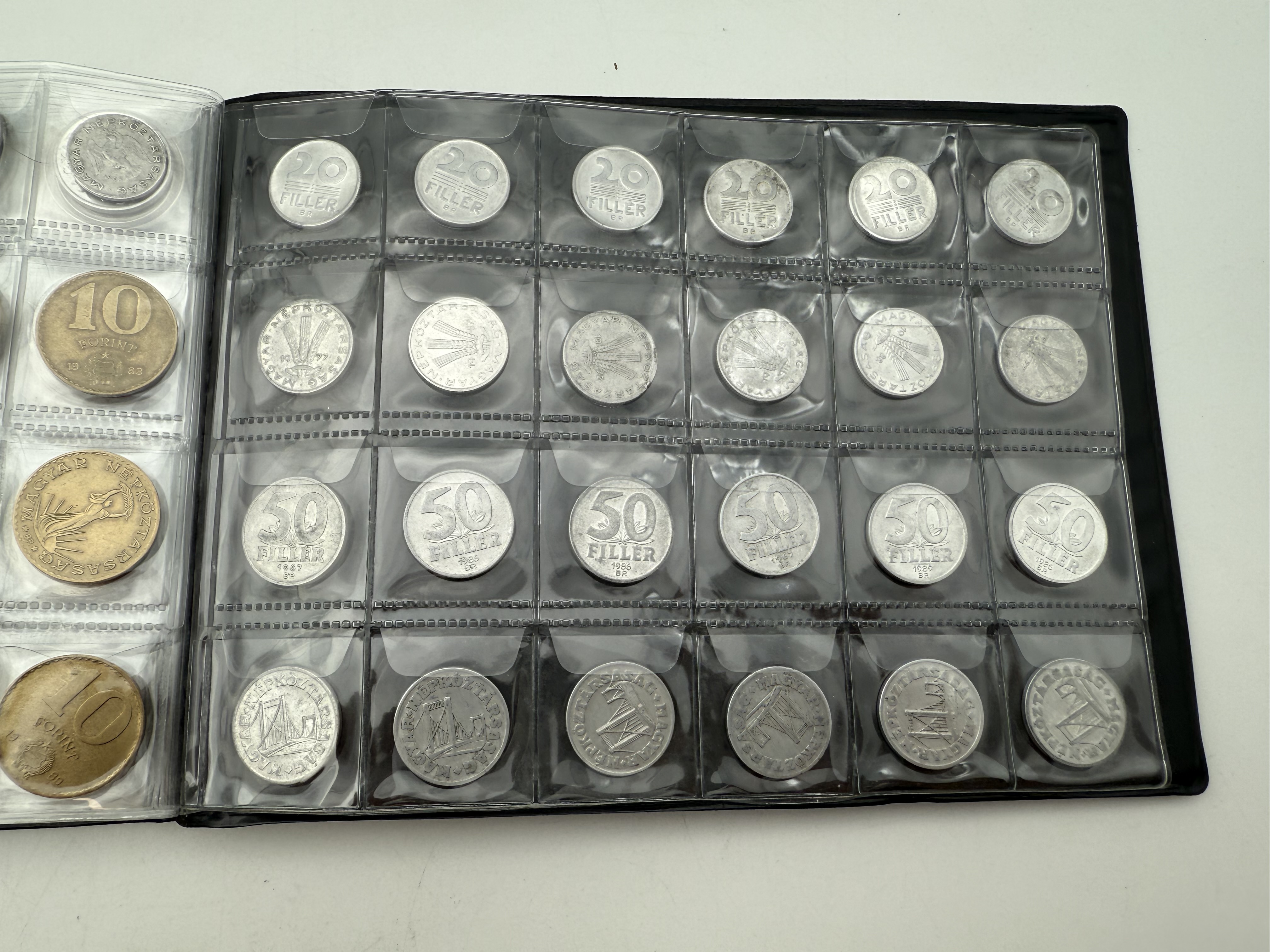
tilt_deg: -80.6
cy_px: 476
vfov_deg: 56.8
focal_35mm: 24
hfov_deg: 71.6
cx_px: 635
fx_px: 881
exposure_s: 1/205
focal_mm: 2.22
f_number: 2.2
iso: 40
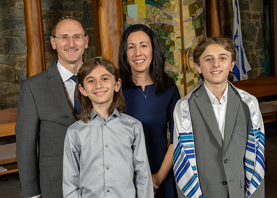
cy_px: 96
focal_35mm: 56
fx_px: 442
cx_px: 137
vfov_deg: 25.2
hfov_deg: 34.8
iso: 800
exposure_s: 1/200
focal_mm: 34
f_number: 8
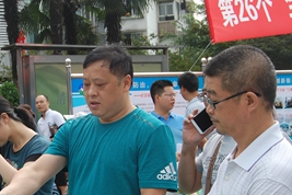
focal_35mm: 87
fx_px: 705
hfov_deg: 23.0
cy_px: 159
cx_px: 56
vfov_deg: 15.6
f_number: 8
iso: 200
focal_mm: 31
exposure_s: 1/200
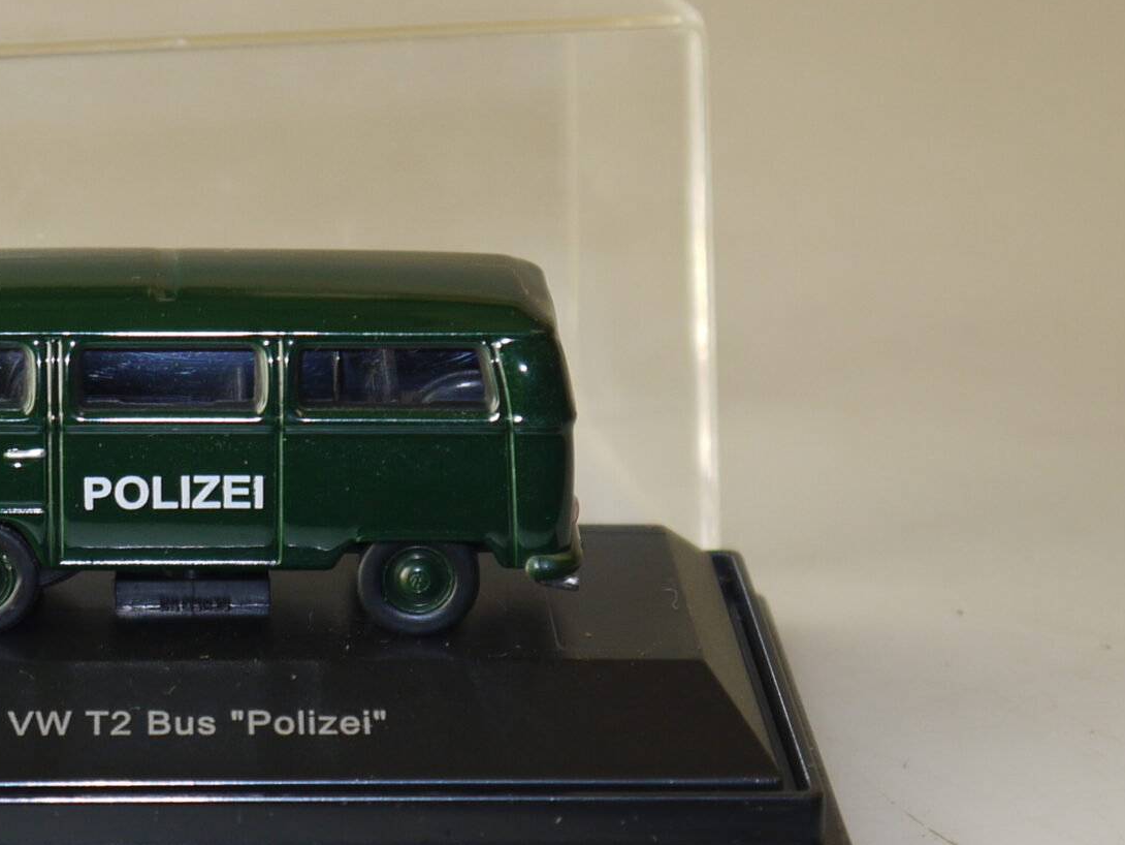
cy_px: 500
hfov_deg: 12.7
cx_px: 150
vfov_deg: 9.6
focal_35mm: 154
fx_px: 5006
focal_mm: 29
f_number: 4.9
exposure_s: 1/60
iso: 100
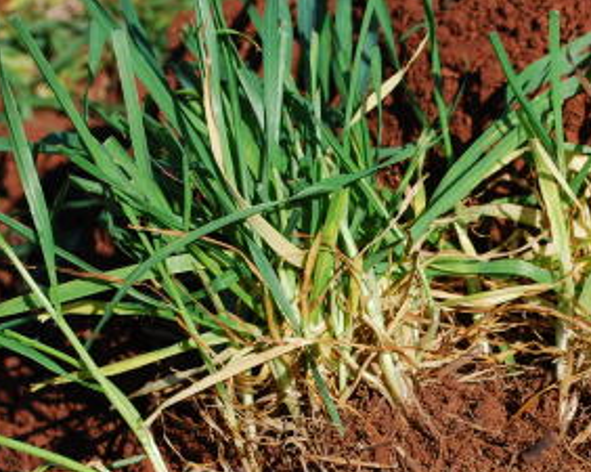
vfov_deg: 12.0
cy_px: 325
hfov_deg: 14.9
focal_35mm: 128
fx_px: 2237
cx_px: 507
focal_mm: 40
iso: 100
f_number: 8
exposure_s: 1/250
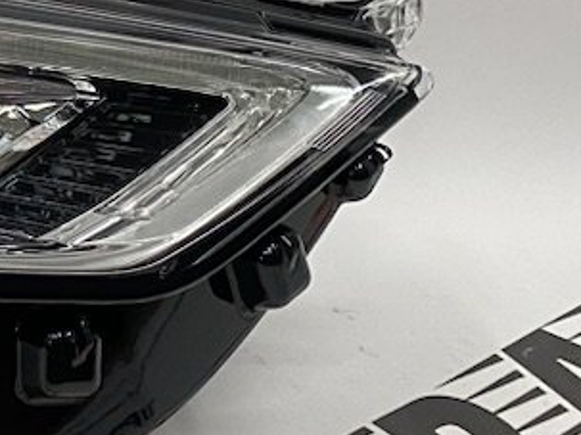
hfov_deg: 14.7
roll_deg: -0.8
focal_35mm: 110
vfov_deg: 13.3
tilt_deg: -24.1
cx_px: -585
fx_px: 1846
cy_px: 52
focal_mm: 4.25
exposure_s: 1/86
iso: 125
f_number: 1.8
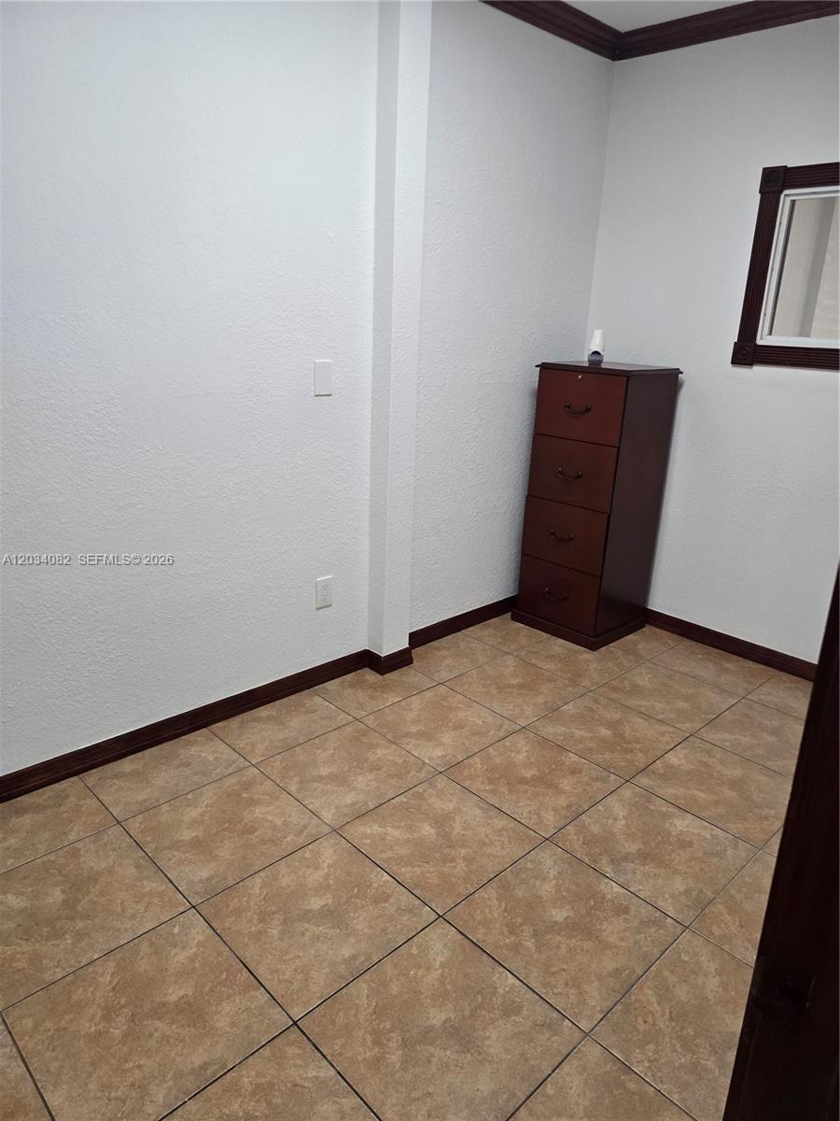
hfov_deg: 58.9
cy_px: 560
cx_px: 420
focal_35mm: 23
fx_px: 744
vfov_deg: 73.9
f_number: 1.7
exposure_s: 1/120
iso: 250
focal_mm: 6.3
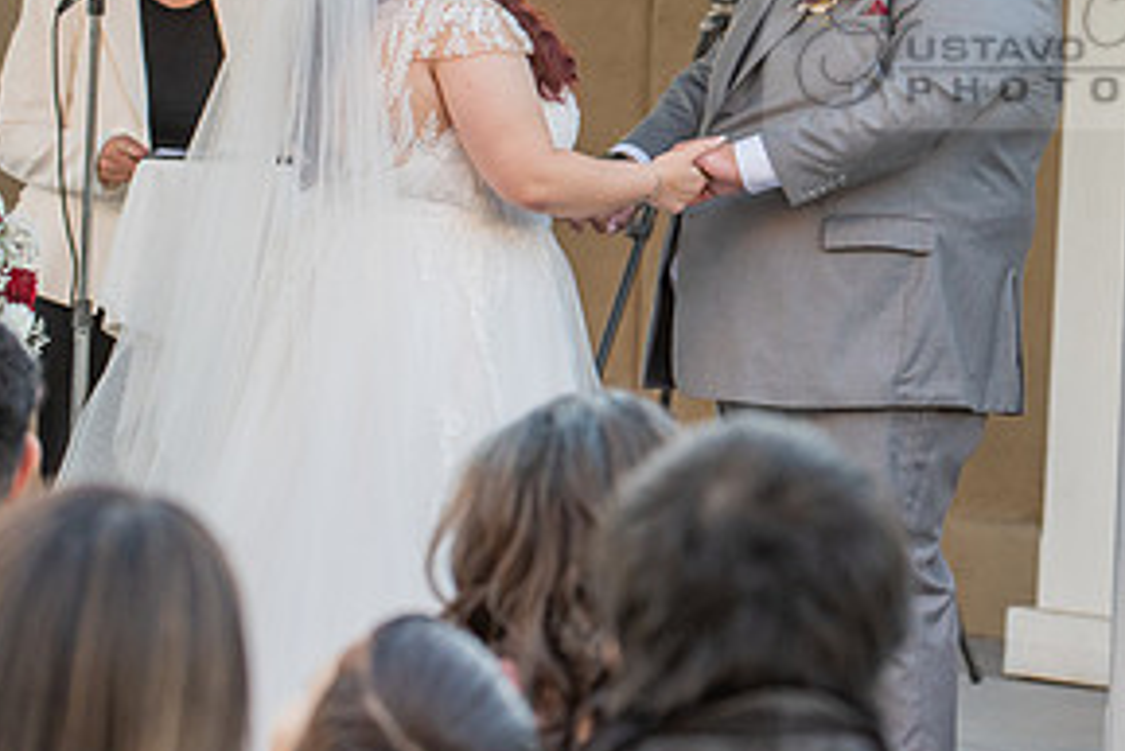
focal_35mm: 251
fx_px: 7847
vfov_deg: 5.5
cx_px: 1102
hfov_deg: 8.2
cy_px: 37
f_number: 4
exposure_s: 1/320
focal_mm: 125
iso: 800
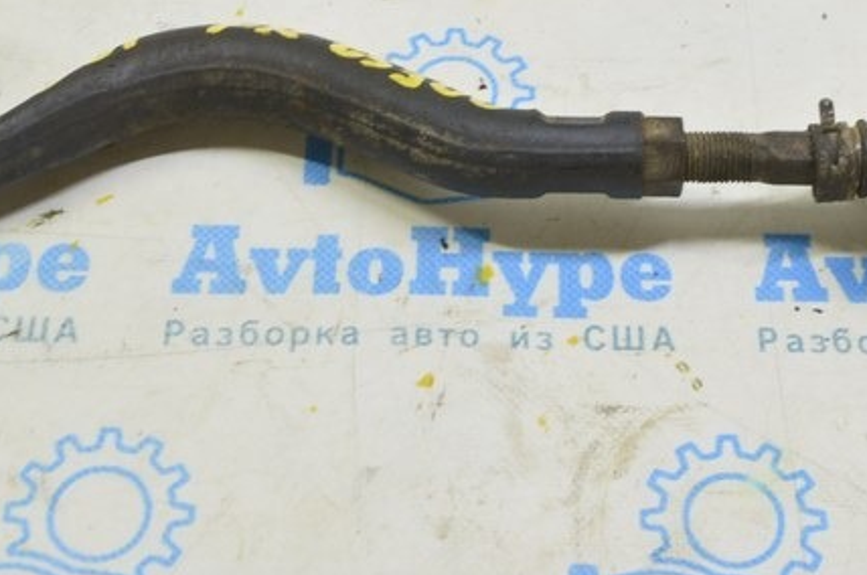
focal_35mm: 79
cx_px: 513
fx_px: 1900
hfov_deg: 25.7
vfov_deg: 17.0
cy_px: 86
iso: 400
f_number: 5.6
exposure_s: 1/20
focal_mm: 22
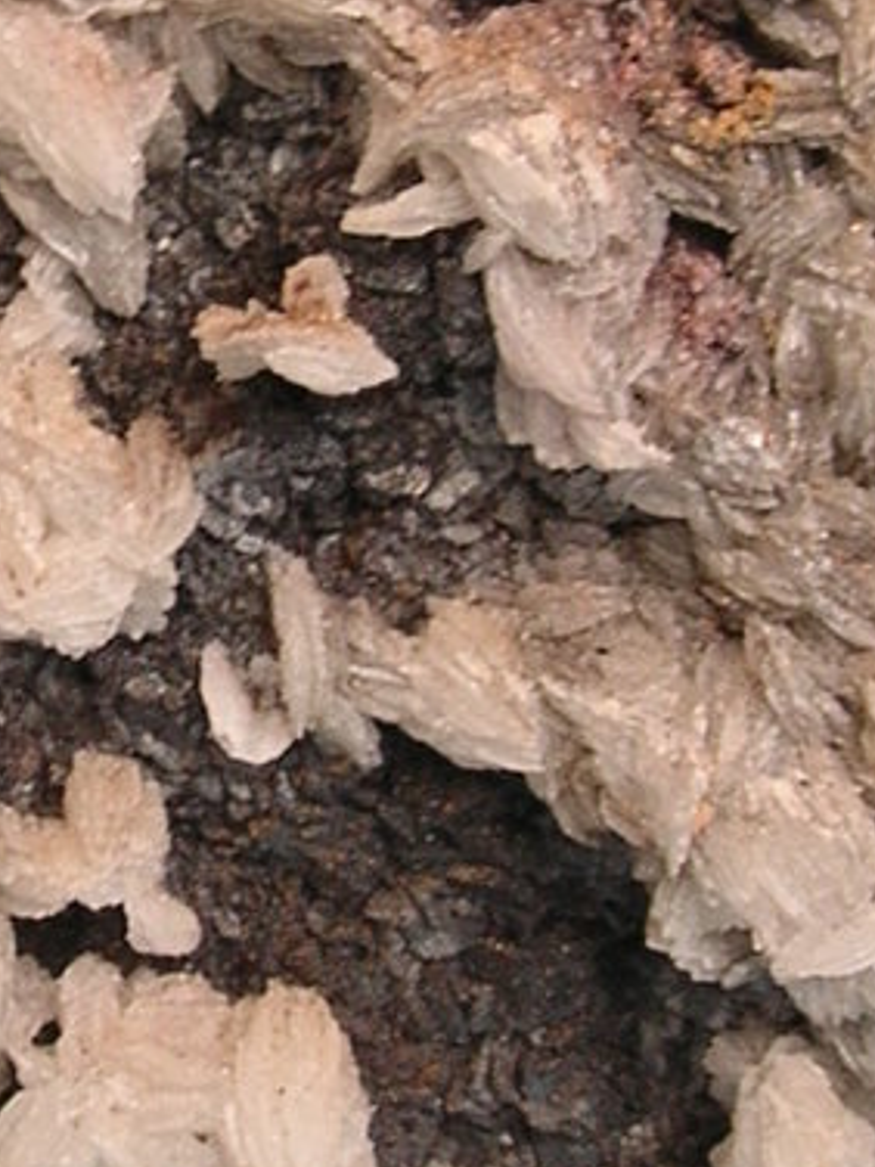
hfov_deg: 9.6
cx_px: -104
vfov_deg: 12.9
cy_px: 515
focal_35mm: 153
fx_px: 5157
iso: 50
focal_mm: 6
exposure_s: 1/9.3
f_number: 2.7
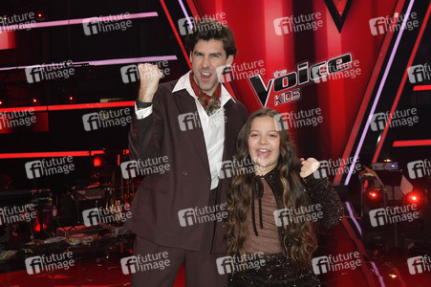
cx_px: 216
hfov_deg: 48.5
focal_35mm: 40
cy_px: 144
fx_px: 479
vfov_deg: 33.4
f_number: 7.1
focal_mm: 40
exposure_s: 1/200
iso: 2500
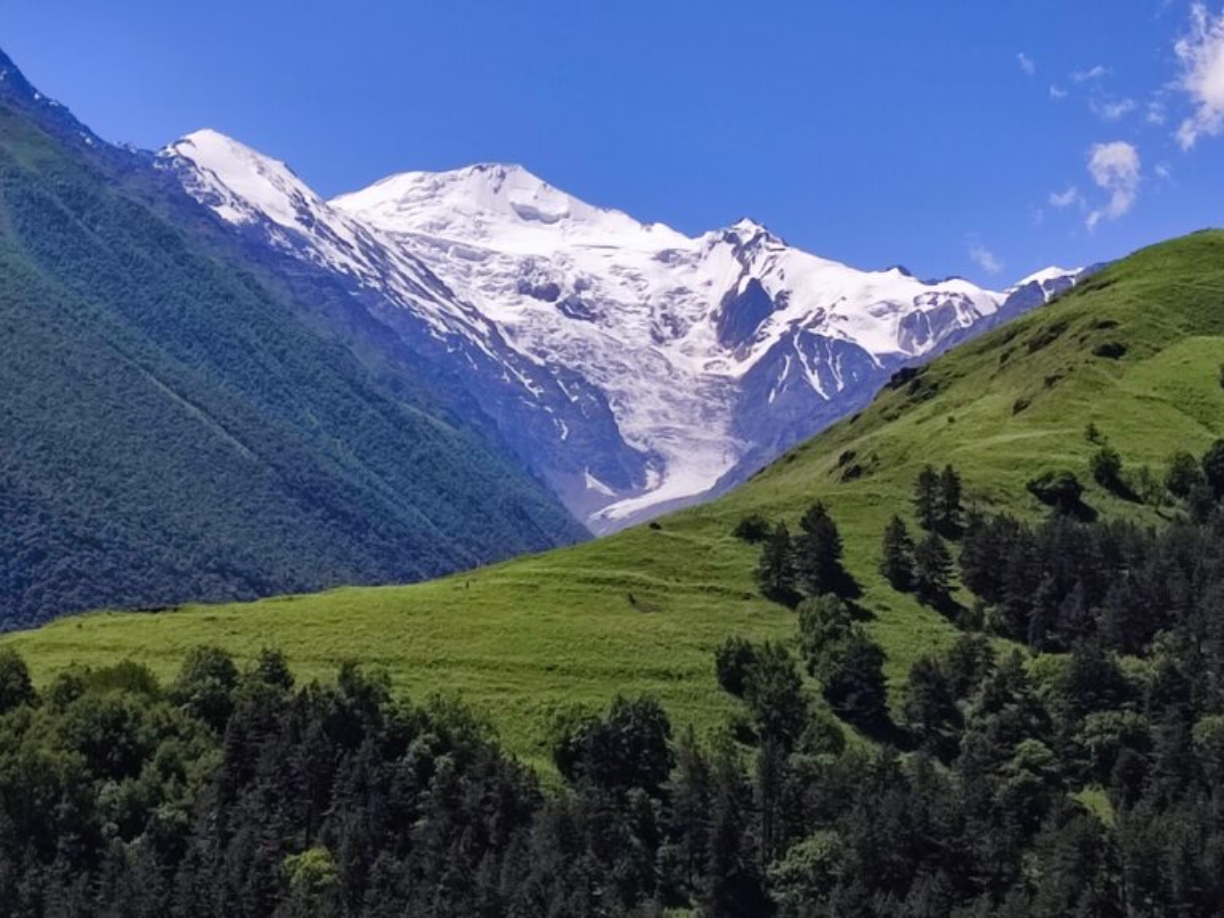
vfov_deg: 54.9
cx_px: 612
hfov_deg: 69.4
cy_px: 459
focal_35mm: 25
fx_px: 884
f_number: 1.9
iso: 50
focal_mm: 6.04
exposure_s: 1/1044
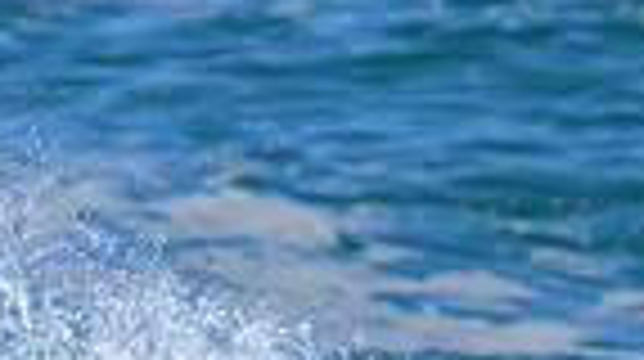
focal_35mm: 3404
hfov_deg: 0.6
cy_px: 637
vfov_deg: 0.4
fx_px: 58052
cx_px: -540
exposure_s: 1/2000
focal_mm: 800
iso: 1400
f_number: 11
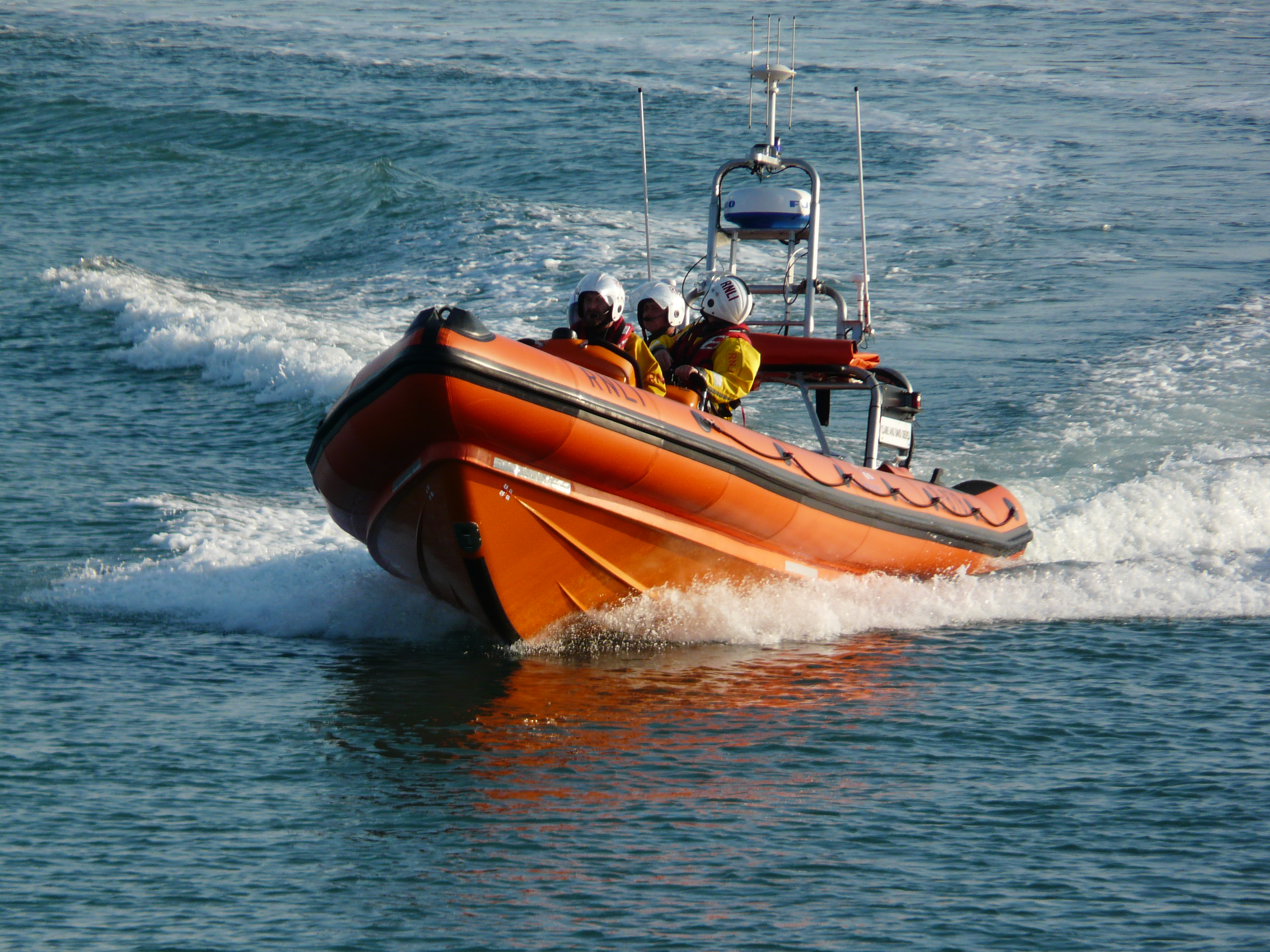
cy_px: 476
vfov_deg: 3.0
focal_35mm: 504
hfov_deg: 3.9
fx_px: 18491
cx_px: 635
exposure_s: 1/500
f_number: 5.6
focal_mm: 82.8
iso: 100
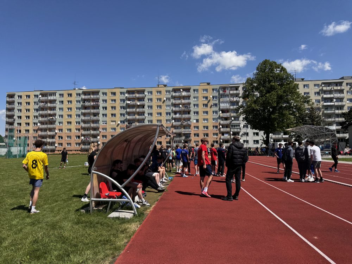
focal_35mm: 24
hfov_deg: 71.6
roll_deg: +0.9
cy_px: 132
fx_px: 244
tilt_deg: +4.0
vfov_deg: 56.9
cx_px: 176
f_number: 1.78
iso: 80
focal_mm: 6.76
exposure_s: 1/4608
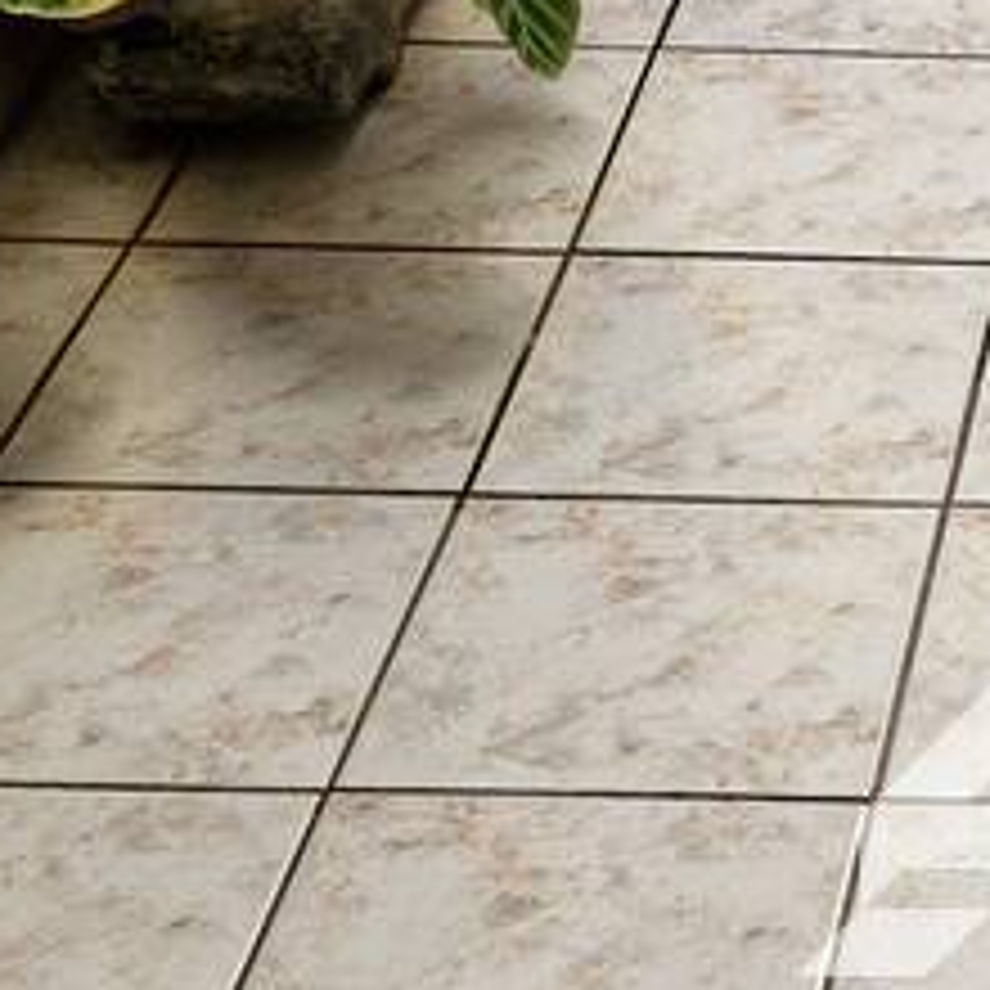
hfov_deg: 16.1
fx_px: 3236
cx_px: 1418
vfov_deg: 17.2
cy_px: 873
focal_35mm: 100
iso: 50
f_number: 1.8
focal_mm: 5.54
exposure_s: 1/418
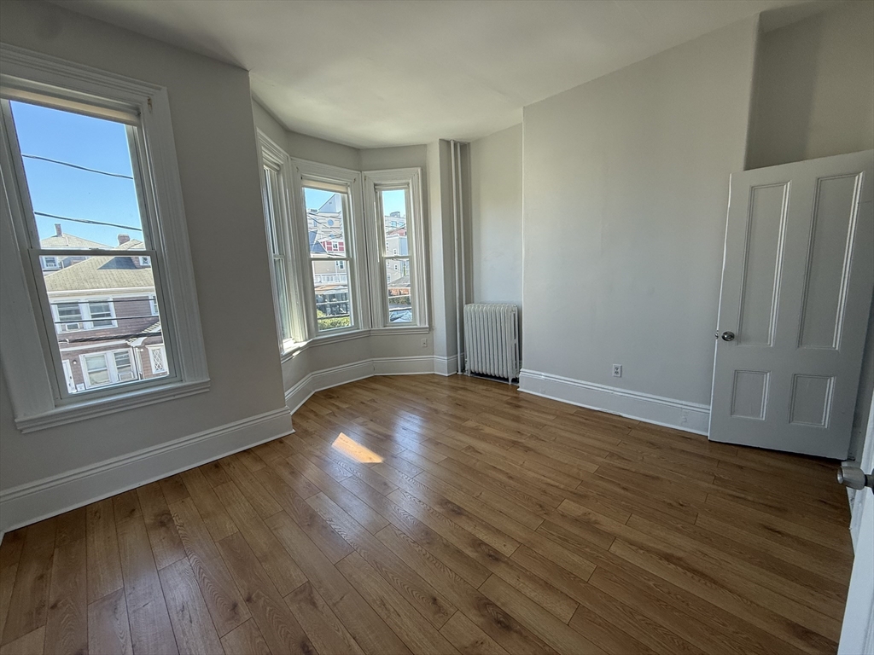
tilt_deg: -8.7
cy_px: 328
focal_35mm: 14
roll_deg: +3.2
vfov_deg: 85.7
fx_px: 353
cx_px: 437
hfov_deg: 102.1
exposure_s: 1/120
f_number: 2.2
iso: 100
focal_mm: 2.22
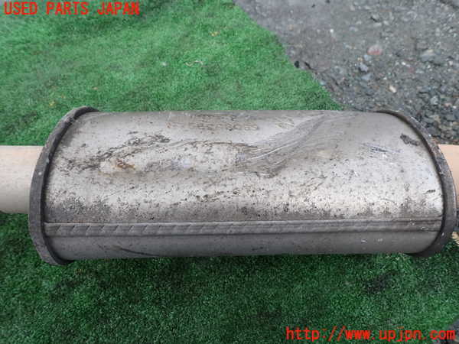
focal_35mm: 25
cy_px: 172
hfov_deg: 69.4
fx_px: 331
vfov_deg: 54.9
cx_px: 230
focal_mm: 4.5
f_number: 2.8
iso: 100
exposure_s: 1/320
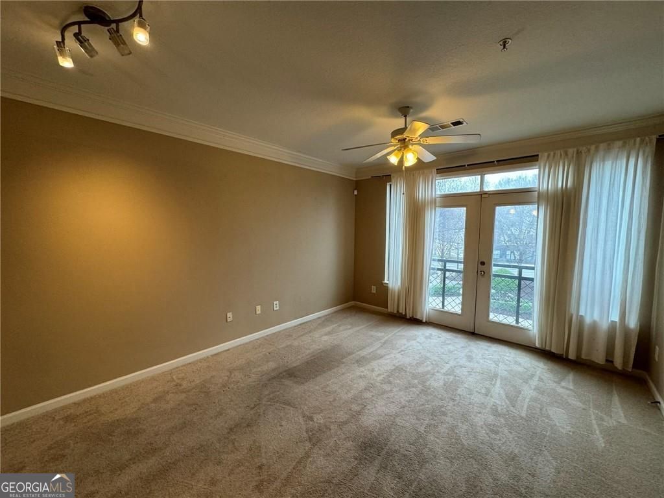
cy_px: 249
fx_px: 269
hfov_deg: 102.1
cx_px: 332
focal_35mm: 14
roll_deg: -0.6
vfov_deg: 85.7
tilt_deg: -4.7
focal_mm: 2.22
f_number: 2.2
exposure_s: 1/120
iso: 200
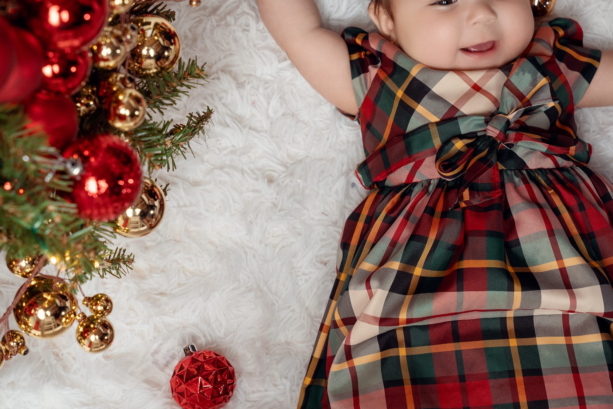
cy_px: 125
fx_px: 1771
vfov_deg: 13.1
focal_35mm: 104
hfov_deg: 19.6
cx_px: 306
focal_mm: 70
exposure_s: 1/125
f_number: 5
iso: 400
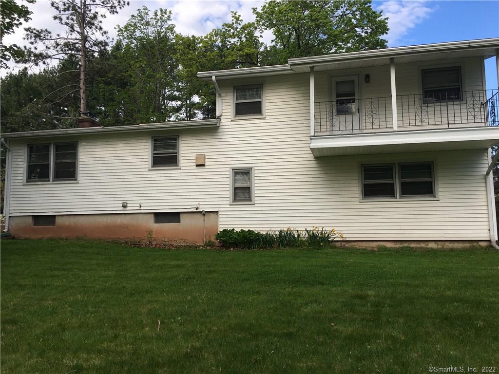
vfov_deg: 48.2
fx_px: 418
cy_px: 187
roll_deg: +0.8
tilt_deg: +5.5
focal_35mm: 29
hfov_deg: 61.7
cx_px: 250
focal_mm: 4.15
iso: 25
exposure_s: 1/693
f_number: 2.2
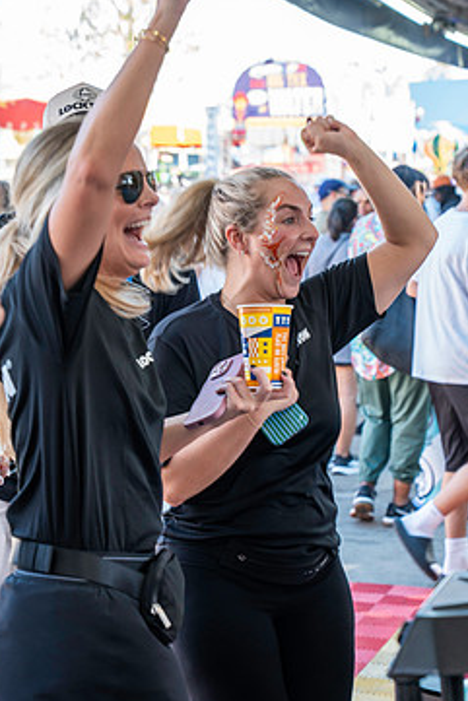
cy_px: 338
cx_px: 200
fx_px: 1675
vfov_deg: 23.6
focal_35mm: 86
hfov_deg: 15.9
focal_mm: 69
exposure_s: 1/200
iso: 640
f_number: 4.5
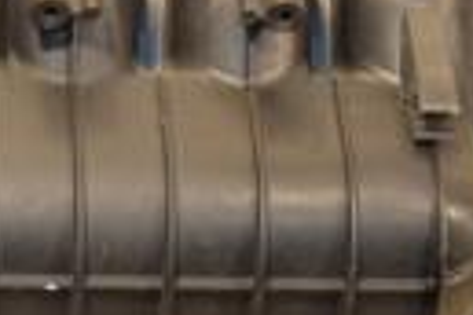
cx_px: -29
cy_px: 271
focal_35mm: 224
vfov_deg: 6.1
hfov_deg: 9.1
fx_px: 2943
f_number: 5
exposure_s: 1/125
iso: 800
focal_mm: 32
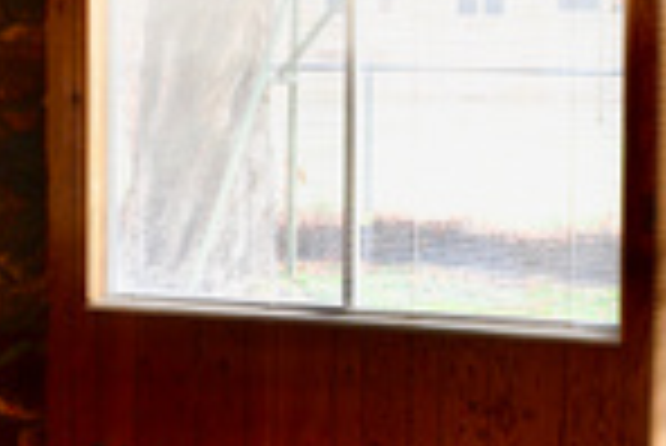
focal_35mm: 130
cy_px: 209
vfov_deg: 10.6
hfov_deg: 15.3
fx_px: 2407
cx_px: -90
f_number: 5
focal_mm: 20
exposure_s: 1/100
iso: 400
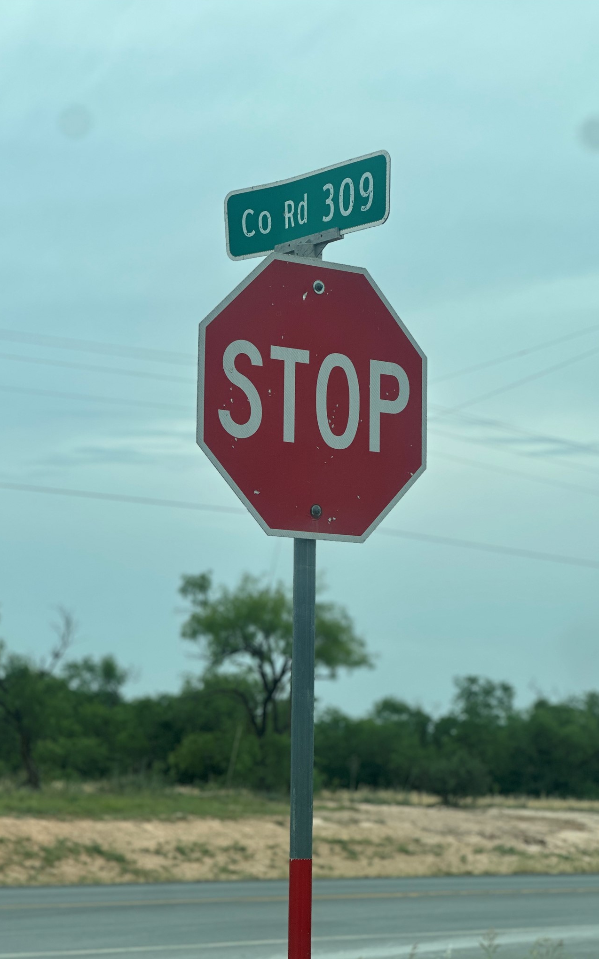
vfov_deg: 25.2
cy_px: 480
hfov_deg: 15.9
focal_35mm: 82
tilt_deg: +8.4
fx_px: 2142
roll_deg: -1.5
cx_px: 345
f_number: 2.8
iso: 25
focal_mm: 9
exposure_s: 1/266
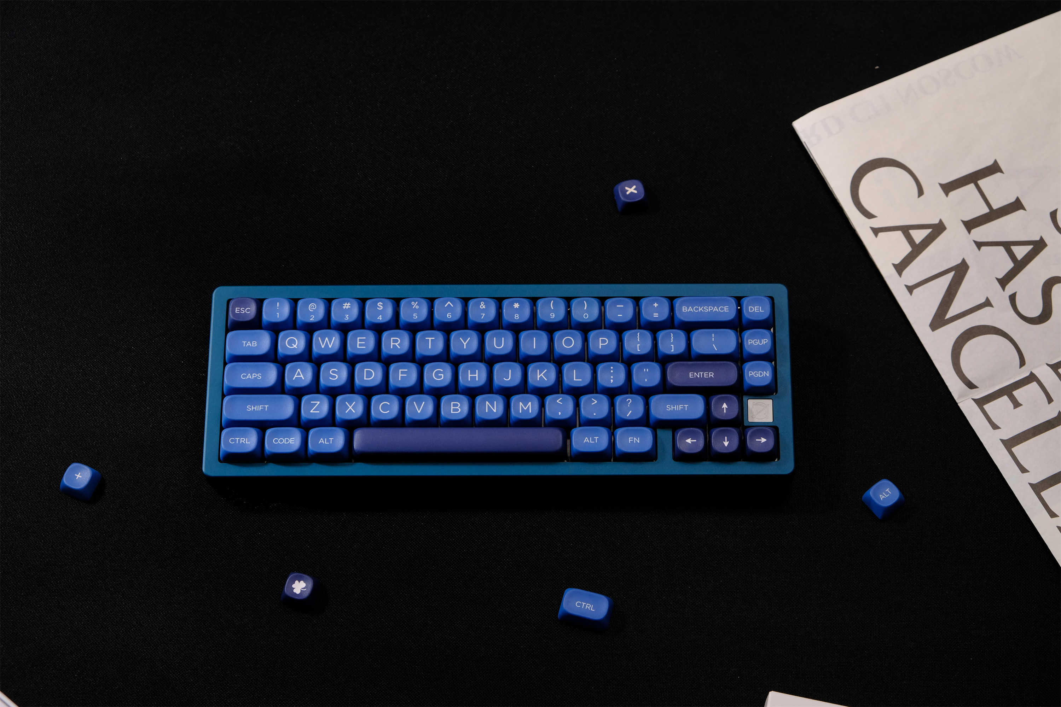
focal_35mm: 76
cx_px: 530
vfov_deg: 17.9
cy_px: 354
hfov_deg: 26.7
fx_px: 2240
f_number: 7.1
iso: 500
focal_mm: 50.5
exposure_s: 1/60
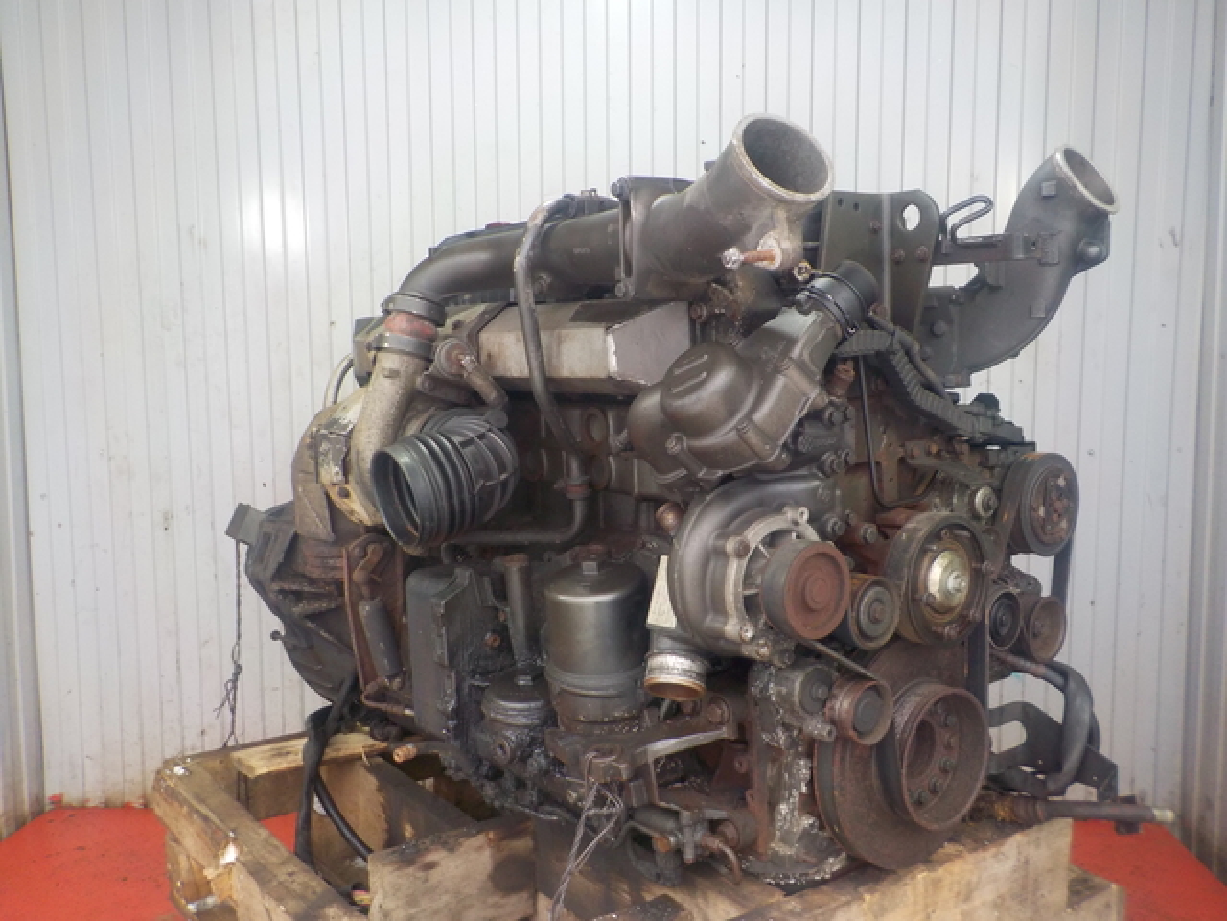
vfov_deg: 46.8
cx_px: 614
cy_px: 460
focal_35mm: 30
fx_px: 1063
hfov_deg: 60.0
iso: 250
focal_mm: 4.1
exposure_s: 1/30
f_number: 3.3
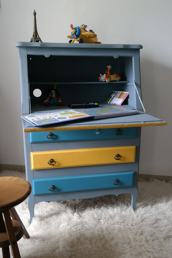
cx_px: 86
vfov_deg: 61.9
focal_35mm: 30
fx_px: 215
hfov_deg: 43.6
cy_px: 129
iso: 800
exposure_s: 1/40
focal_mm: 20
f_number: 3.5
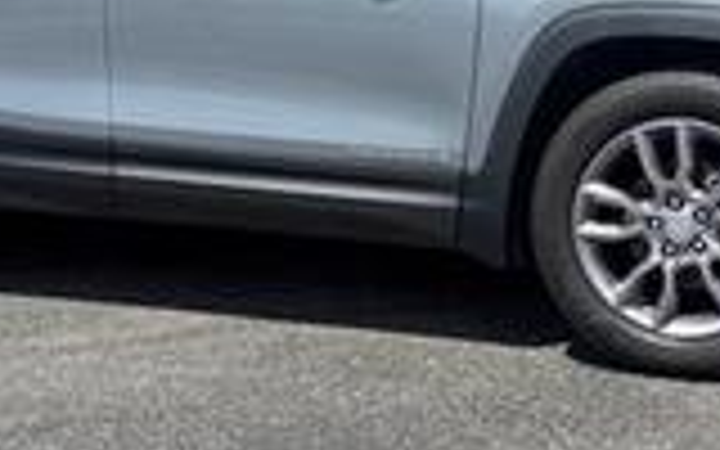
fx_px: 1570
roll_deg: -0.8
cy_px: 126
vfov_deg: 16.3
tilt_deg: -9.2
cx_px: 410
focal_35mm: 80
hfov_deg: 25.8
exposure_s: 1/4673
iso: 100
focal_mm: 6.76
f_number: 1.78
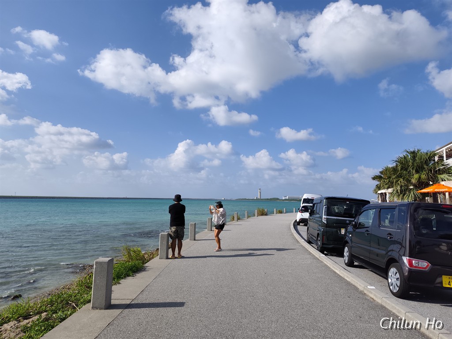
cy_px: 170
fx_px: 300
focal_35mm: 23
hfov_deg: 73.9
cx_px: 226
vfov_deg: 58.9
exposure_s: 1/1621
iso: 100
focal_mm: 6.07
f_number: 1.7
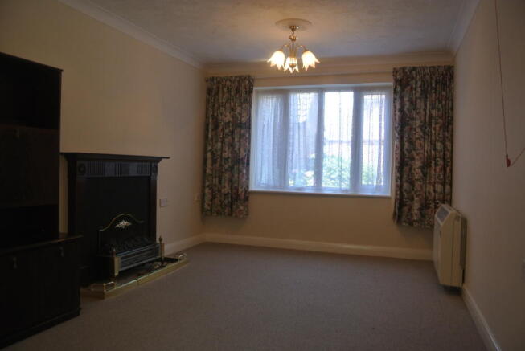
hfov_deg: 67.3
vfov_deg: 48.0
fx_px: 394
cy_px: 176
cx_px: 262
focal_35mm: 27
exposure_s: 1/80
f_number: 3.5
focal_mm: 10
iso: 200
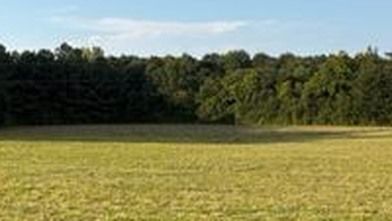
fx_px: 635
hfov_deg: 32.5
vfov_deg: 19.8
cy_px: 114
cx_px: 34
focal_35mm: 61
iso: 50
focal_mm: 5.96
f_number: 1.6
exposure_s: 1/2451
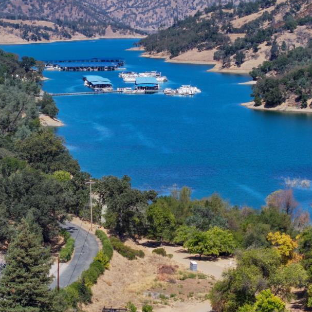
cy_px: 127
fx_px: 1560
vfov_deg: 11.4
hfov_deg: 11.4
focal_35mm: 153
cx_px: 145
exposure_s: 1/1250
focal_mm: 19.35
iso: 100
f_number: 2.8
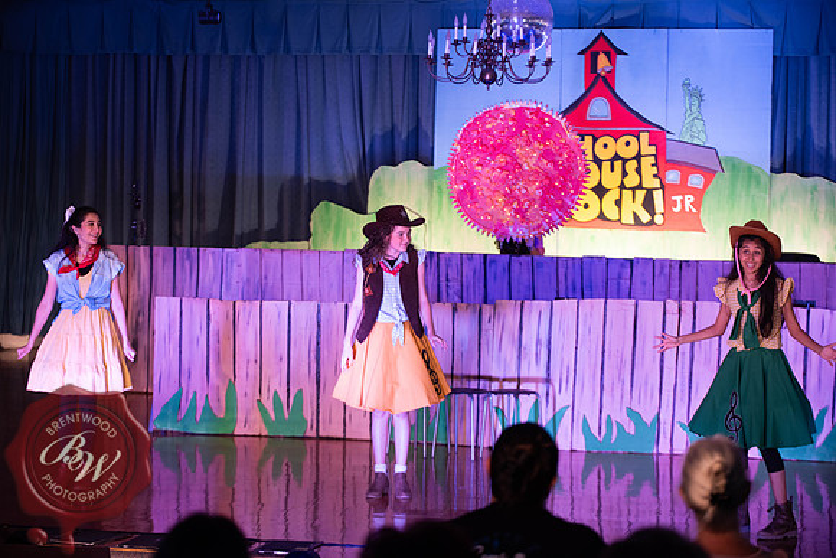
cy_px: 279
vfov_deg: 14.9
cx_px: 418
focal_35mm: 92
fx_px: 2137
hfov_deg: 22.1
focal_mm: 92
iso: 500
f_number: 2.8
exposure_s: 1/100
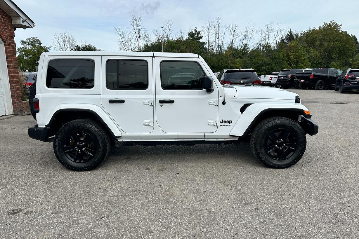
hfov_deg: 69.4
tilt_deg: -9.8
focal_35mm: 26
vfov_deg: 49.5
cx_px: 183
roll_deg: +1.1
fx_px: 259
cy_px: 118
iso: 80
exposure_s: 1/3058
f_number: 1.78
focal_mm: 6.86
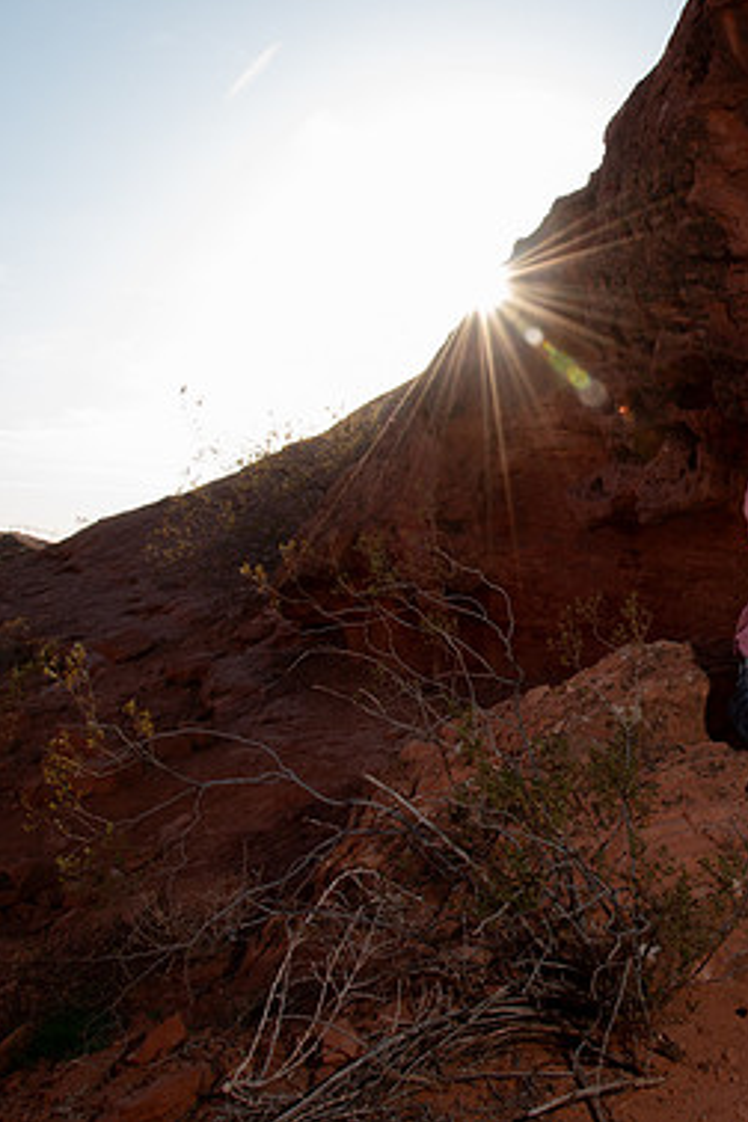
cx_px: 689
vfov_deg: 45.3
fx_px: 1340
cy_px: 465
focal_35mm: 43
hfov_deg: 29.7
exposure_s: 1/100
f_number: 16
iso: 400
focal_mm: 24
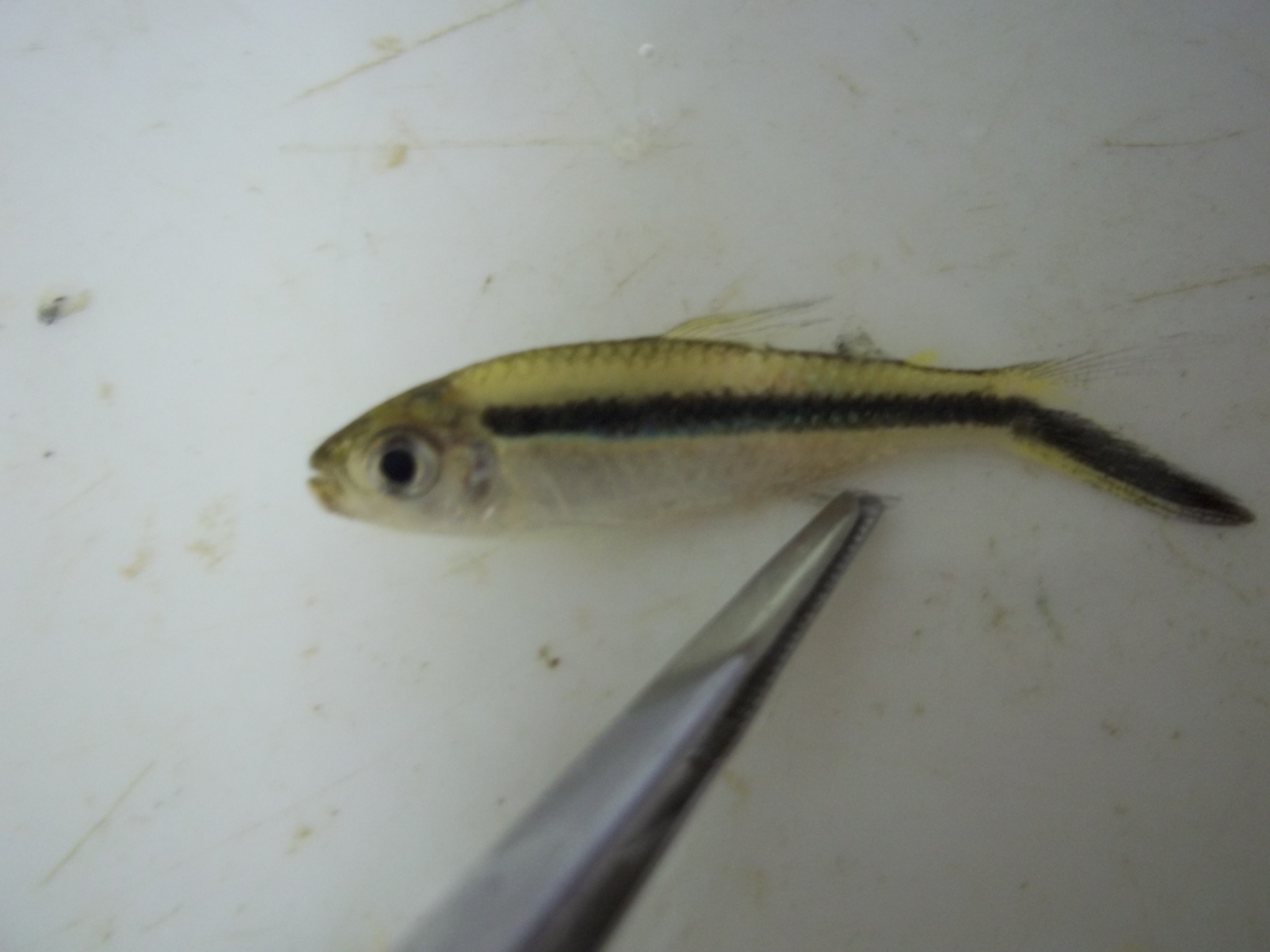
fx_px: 1321
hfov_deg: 51.4
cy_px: 476
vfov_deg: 39.7
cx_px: 635
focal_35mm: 36
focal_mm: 6.5
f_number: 3.1
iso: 160
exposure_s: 1/10
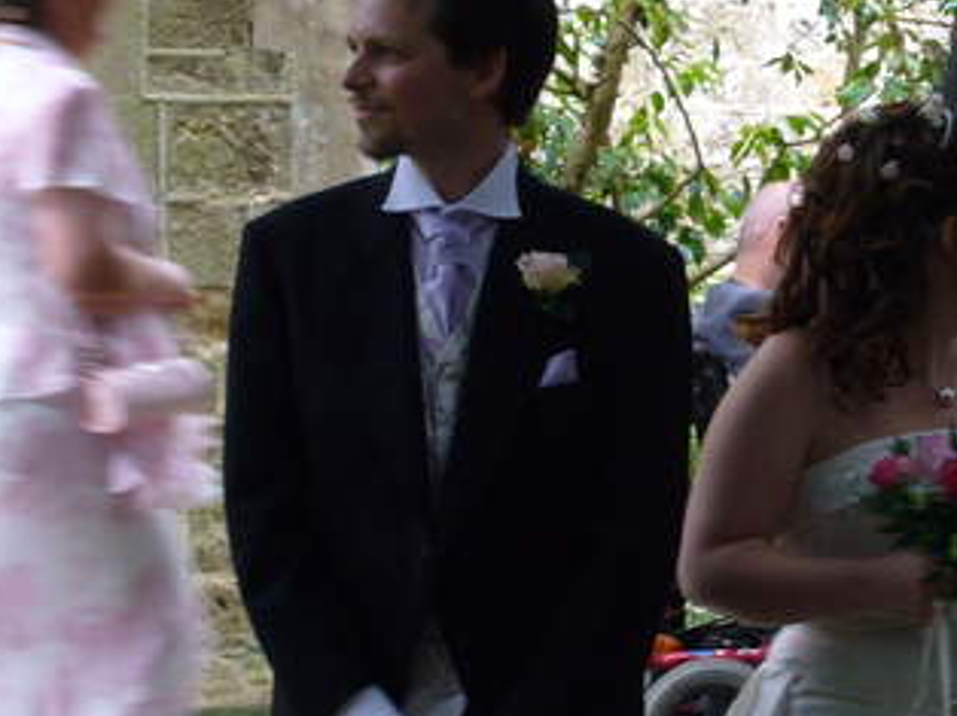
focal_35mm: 208
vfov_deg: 7.1
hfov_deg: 9.5
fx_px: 5746
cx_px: 811
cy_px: 460
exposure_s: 1/15
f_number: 5.6
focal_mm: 16.8
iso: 100
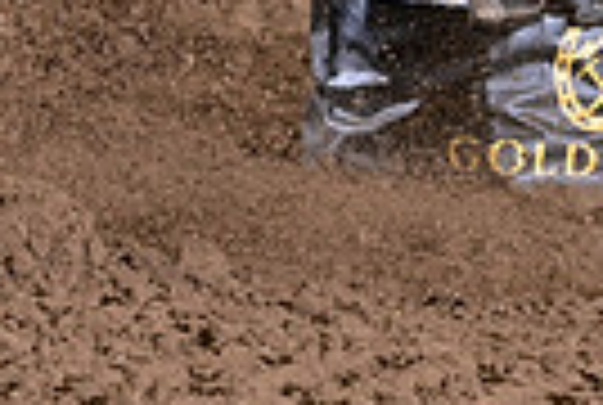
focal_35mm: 527
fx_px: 8847
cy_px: -398
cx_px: 54
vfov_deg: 2.6
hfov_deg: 3.9
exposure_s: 1/250
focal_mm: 122
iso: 2000
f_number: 4
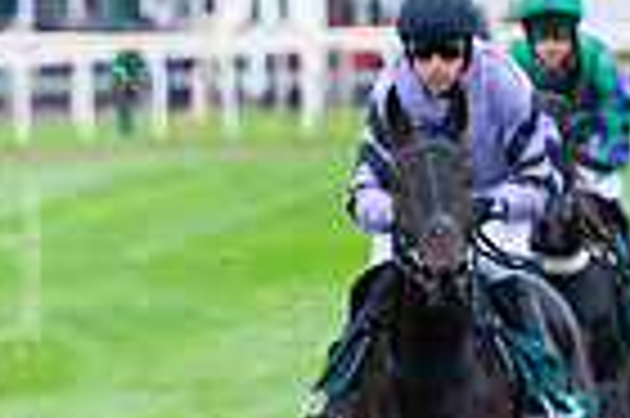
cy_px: 310
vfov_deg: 2.0
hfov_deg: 3.0
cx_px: -526
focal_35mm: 694
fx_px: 12131
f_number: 4
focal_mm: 165
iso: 640
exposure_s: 1/1000
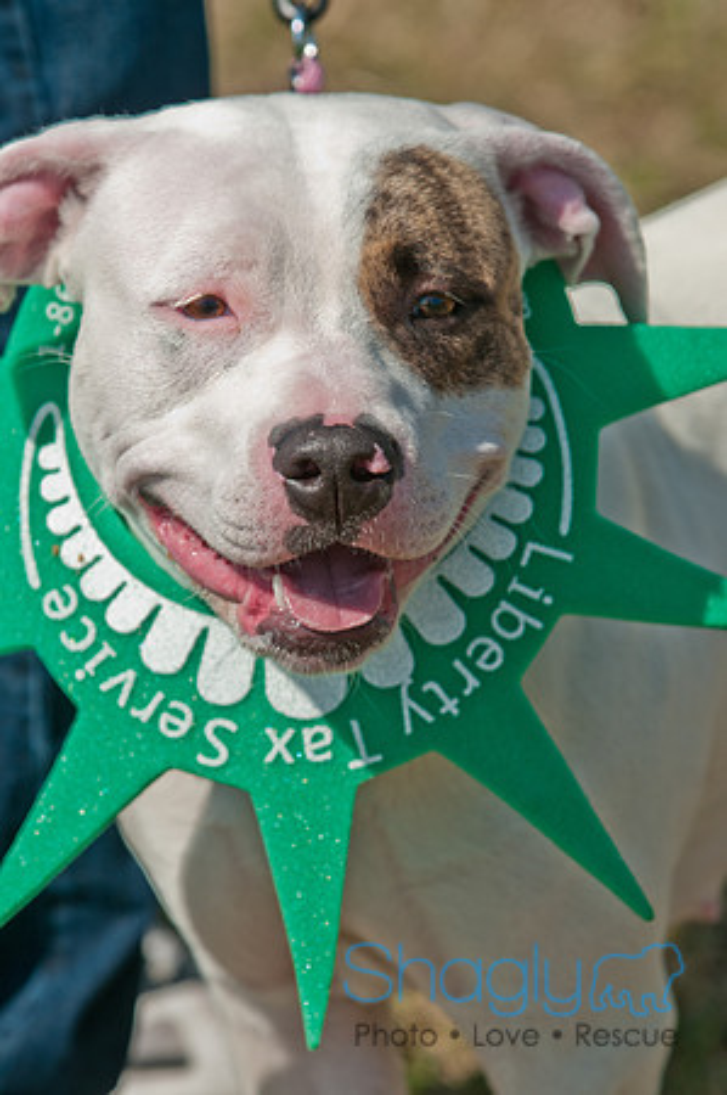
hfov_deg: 5.2
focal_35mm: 262
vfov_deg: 7.9
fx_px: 7969
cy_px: 548
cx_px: 364
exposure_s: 1/1000
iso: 200
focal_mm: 175
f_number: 5.6
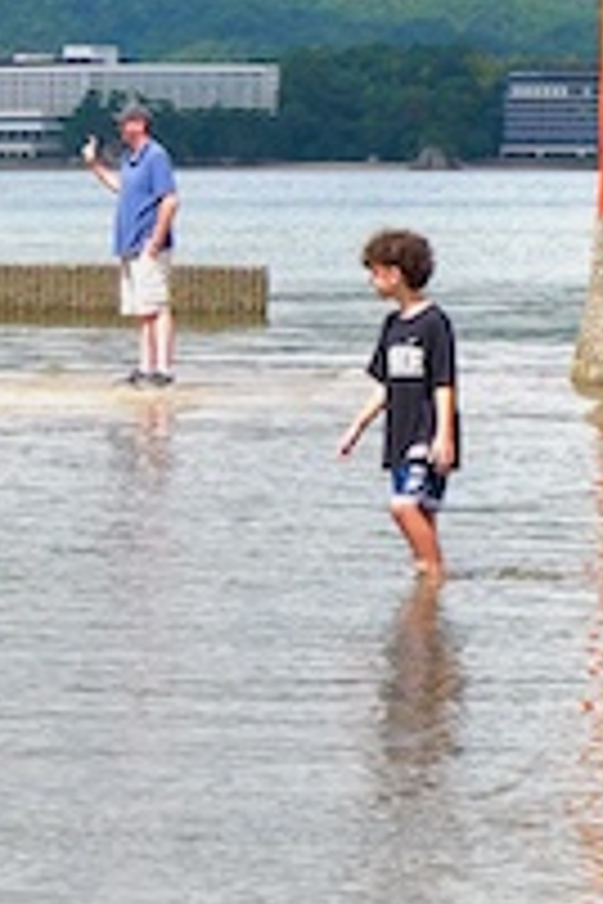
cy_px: 162
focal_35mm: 233
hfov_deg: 5.7
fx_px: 5854
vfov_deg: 8.8
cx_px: 1379
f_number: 5.6
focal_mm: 36
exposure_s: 1/800
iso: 100
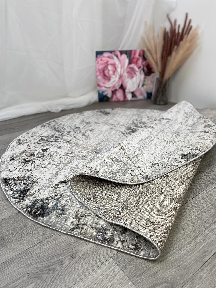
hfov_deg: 53.1
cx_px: 108
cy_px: 144
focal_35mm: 26
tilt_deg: -27.4
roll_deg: +0.3
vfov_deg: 67.3
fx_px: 216
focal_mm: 4.25
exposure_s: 1/121
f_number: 1.8
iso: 80
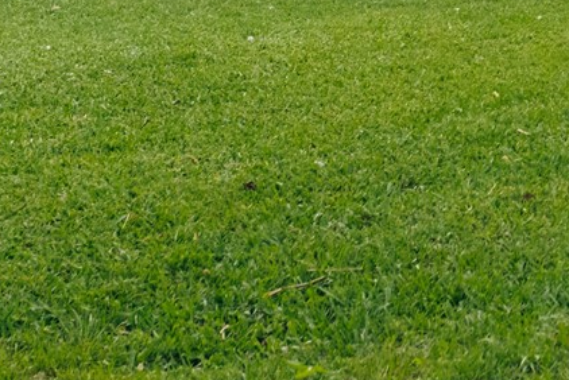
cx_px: 955
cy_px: -318
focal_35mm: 180
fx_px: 2847
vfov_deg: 7.4
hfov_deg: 10.8
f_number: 5.6
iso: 1000
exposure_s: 1/1000
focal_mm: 35
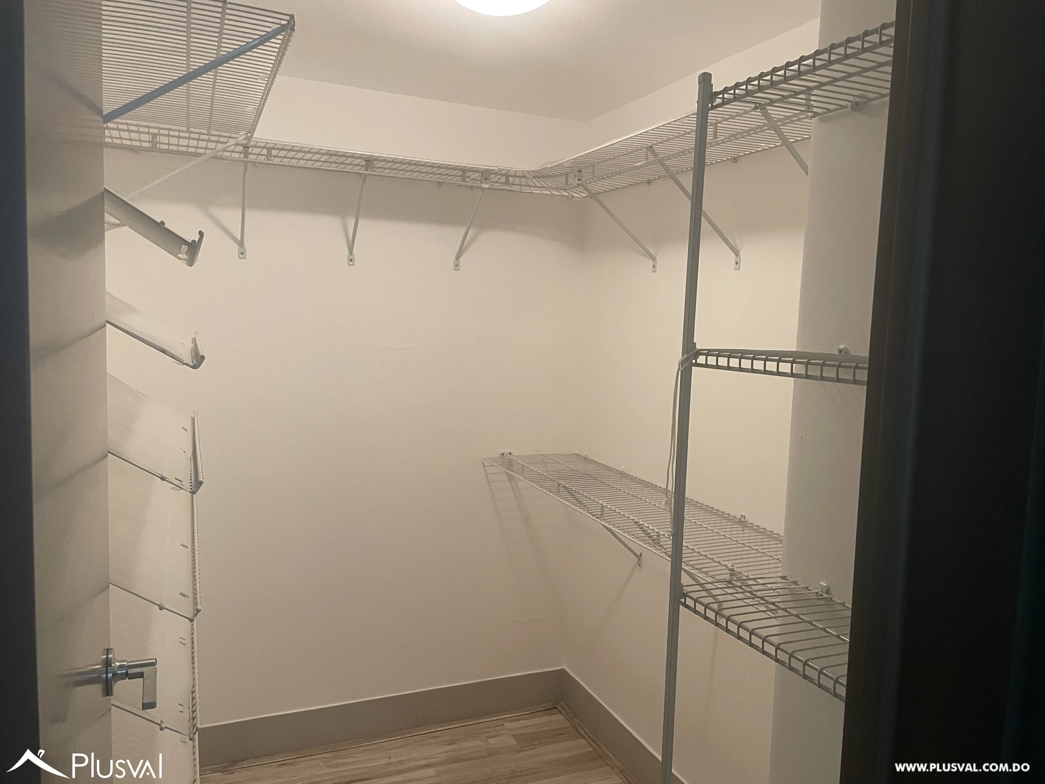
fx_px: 785
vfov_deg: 53.1
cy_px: 392
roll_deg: -1.8
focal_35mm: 26
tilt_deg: -4.4
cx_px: 522
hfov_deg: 67.3
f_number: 1.6
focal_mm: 4.2
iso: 200
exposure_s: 1/60
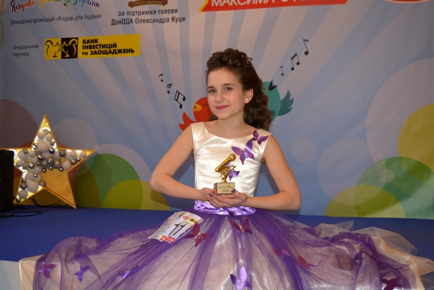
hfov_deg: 38.9
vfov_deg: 26.5
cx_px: 217
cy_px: 145
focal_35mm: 51
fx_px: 615
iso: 280
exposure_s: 1/30
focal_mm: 34
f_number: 4.5
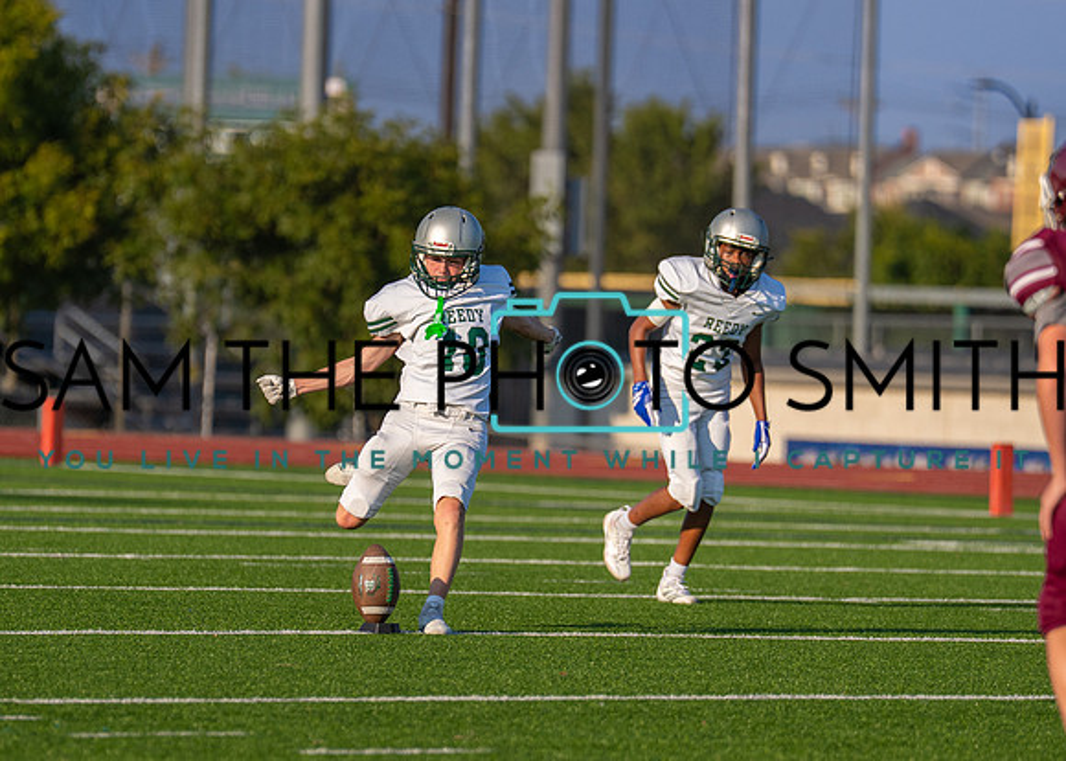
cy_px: 425
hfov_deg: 5.0
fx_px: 12324
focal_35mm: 407
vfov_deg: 3.5
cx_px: 463
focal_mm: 200
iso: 125
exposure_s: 1/3200
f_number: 2.8
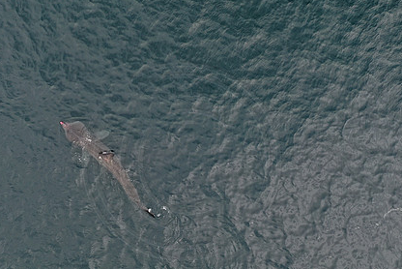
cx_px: 182
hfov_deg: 49.5
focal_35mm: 39
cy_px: 160
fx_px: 436
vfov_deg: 34.2
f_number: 4.5
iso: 100
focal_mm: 10.26
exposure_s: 1/120
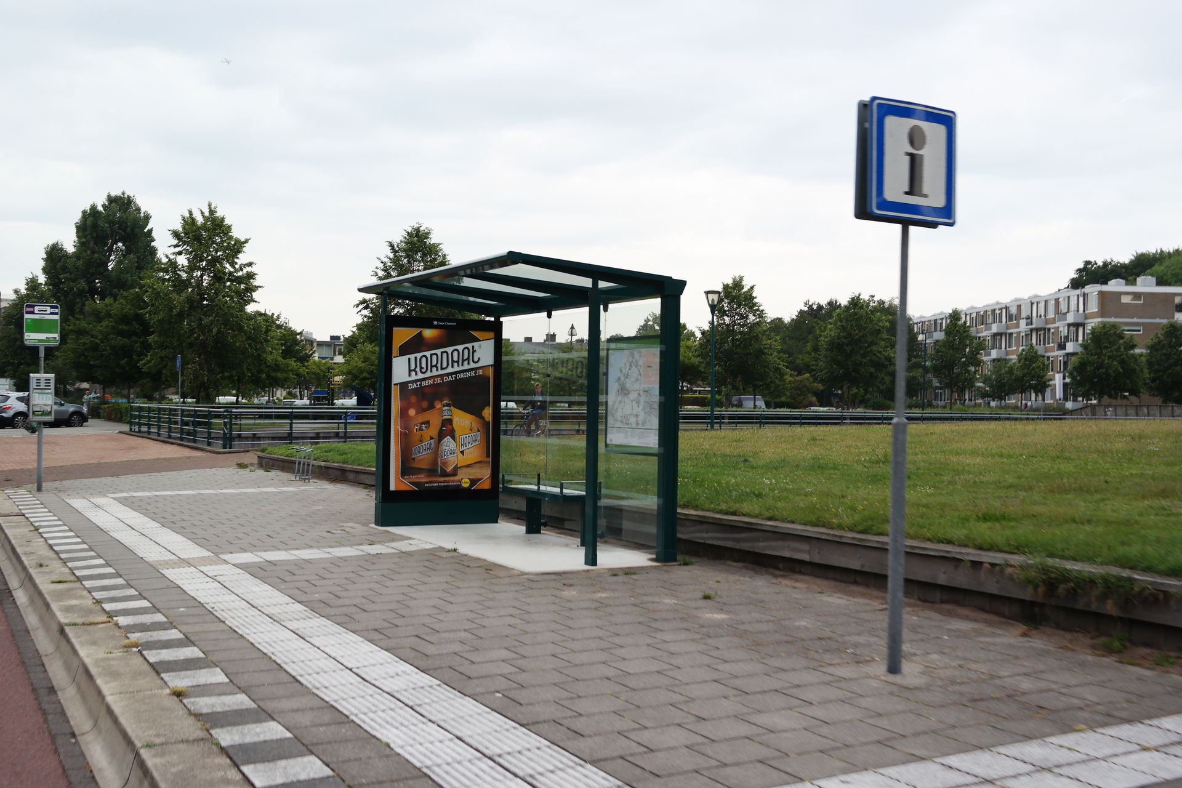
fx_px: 1182
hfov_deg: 53.1
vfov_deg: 36.9
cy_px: 394
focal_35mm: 36
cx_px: 591
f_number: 4.5
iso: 100
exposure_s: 1/125
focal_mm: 24
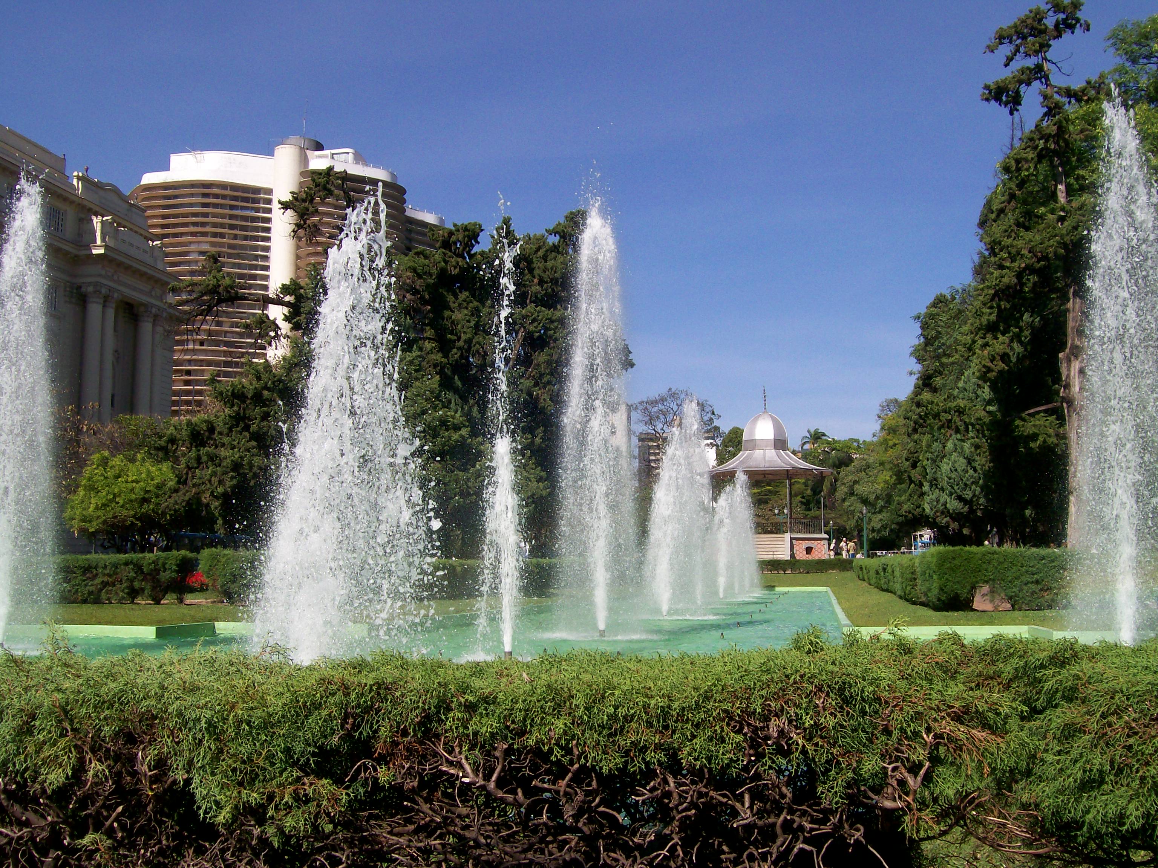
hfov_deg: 51.4
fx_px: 1204
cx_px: 579
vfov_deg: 39.7
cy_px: 434
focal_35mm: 36
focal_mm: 6
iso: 80
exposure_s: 1/789
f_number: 4.8
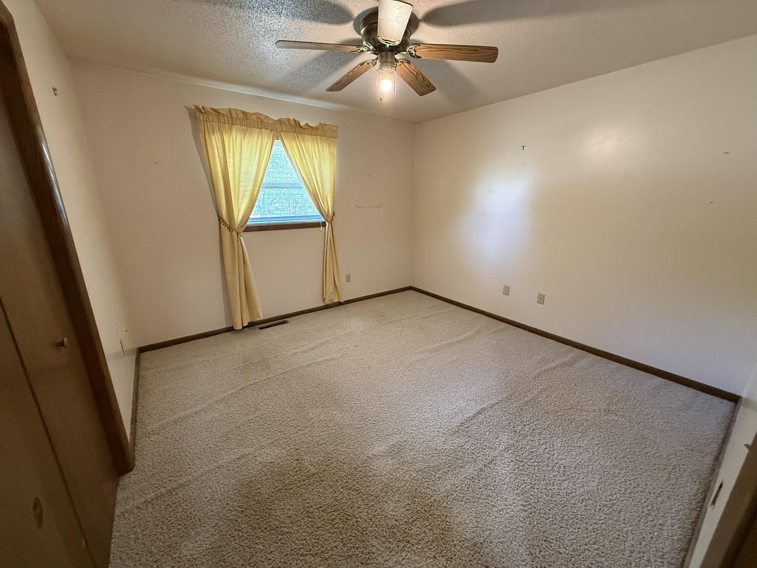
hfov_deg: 102.1
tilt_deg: -16.6
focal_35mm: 14
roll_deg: -0.8
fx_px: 306
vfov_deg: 85.7
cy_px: 284
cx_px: 378
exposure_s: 1/60
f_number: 2.2
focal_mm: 2.22
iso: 500
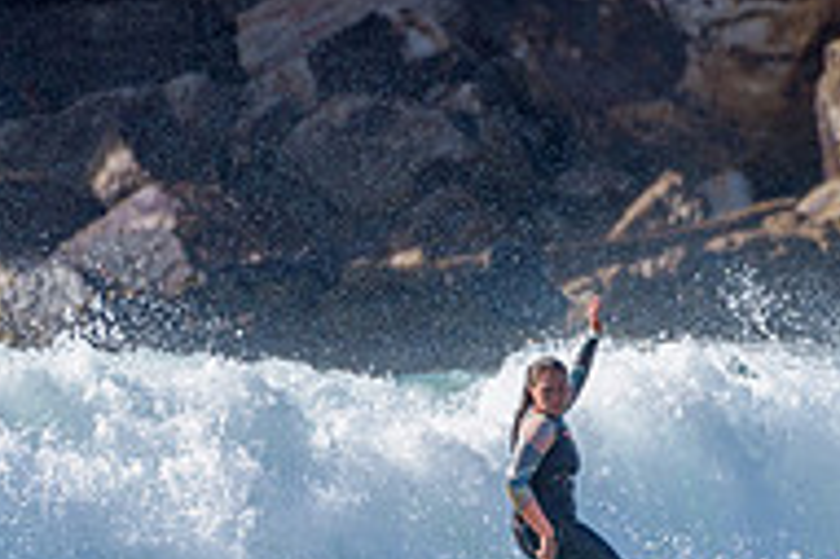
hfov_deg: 1.1
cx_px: 543
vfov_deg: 0.7
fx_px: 43408
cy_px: 551
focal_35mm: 1862
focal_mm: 500
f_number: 5.6
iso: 250
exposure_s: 1/2000
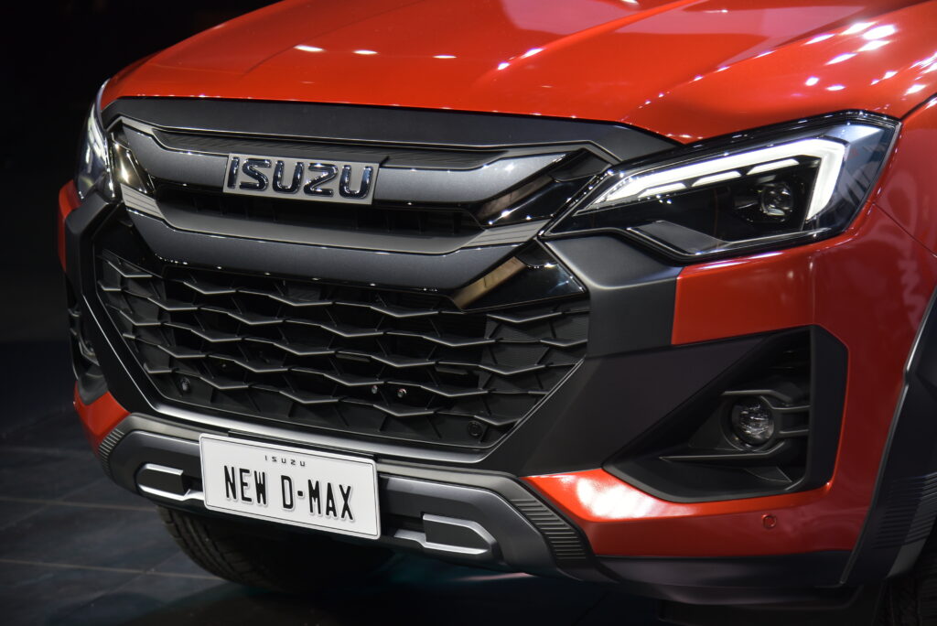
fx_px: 2396
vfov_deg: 14.9
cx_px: 468
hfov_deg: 22.1
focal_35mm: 92
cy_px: 313
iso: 400
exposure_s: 1/125
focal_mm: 92
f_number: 4
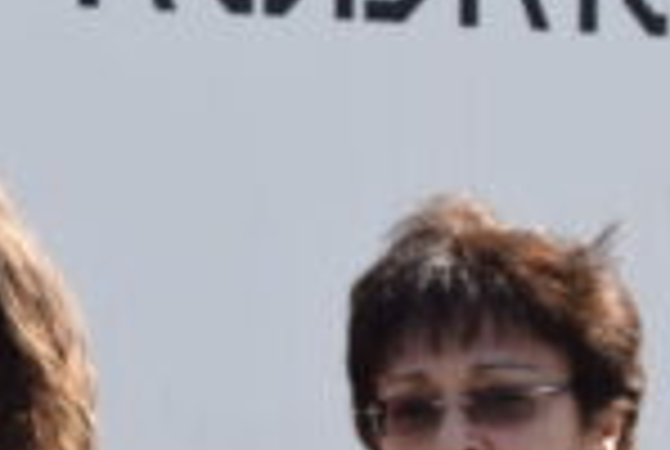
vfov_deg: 4.8
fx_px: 5333
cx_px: -121
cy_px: 410
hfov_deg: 7.1
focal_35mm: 286
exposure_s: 1/320
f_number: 9
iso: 200
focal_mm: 38
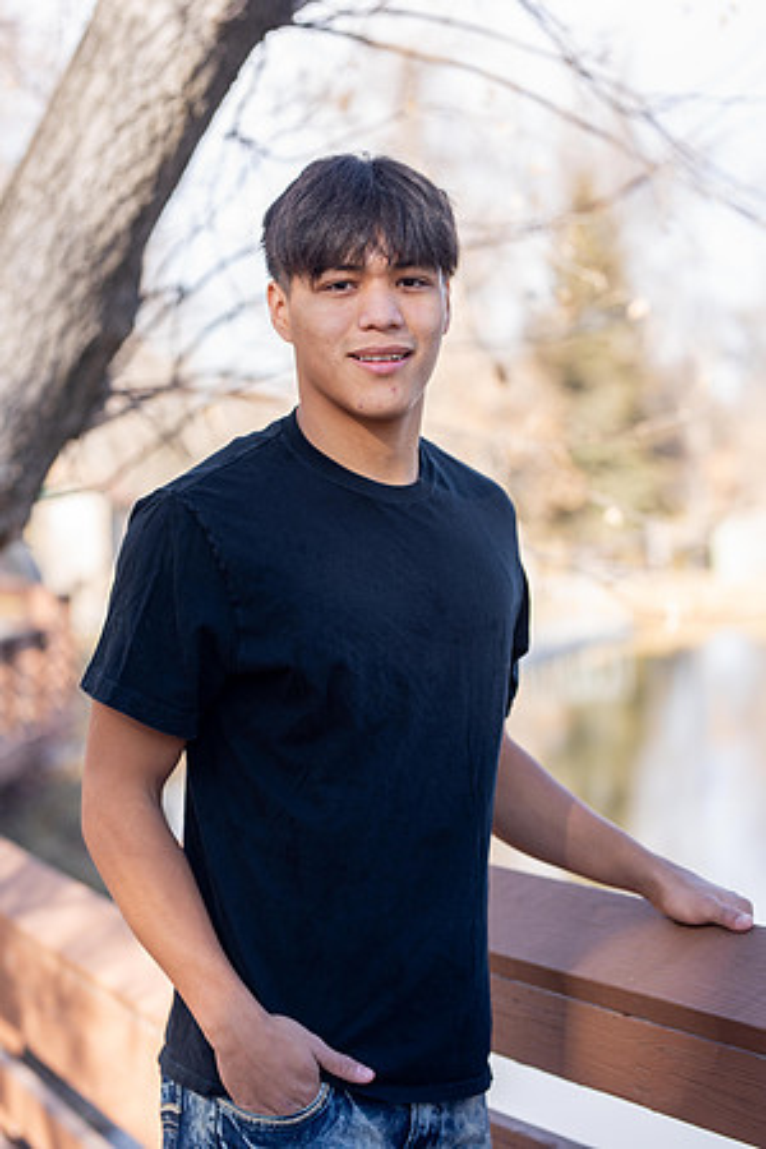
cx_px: 383
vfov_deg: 23.9
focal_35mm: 85
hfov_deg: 16.1
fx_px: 2713
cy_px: 574
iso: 31
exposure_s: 1/200
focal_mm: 85
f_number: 3.2
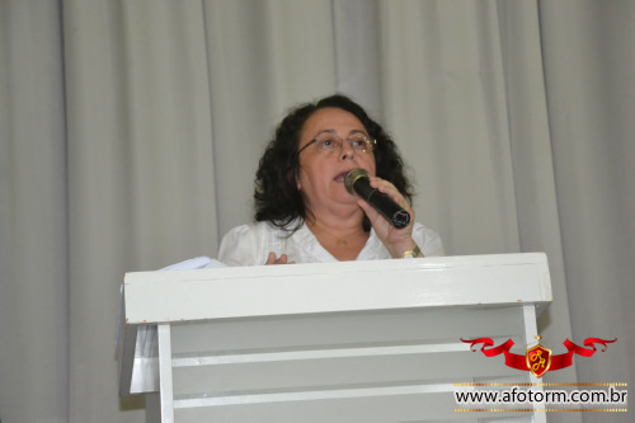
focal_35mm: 99
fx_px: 1746
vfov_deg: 13.8
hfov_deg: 20.6
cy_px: 212
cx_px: 318
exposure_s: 1/60
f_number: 5.3
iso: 3200
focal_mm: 66
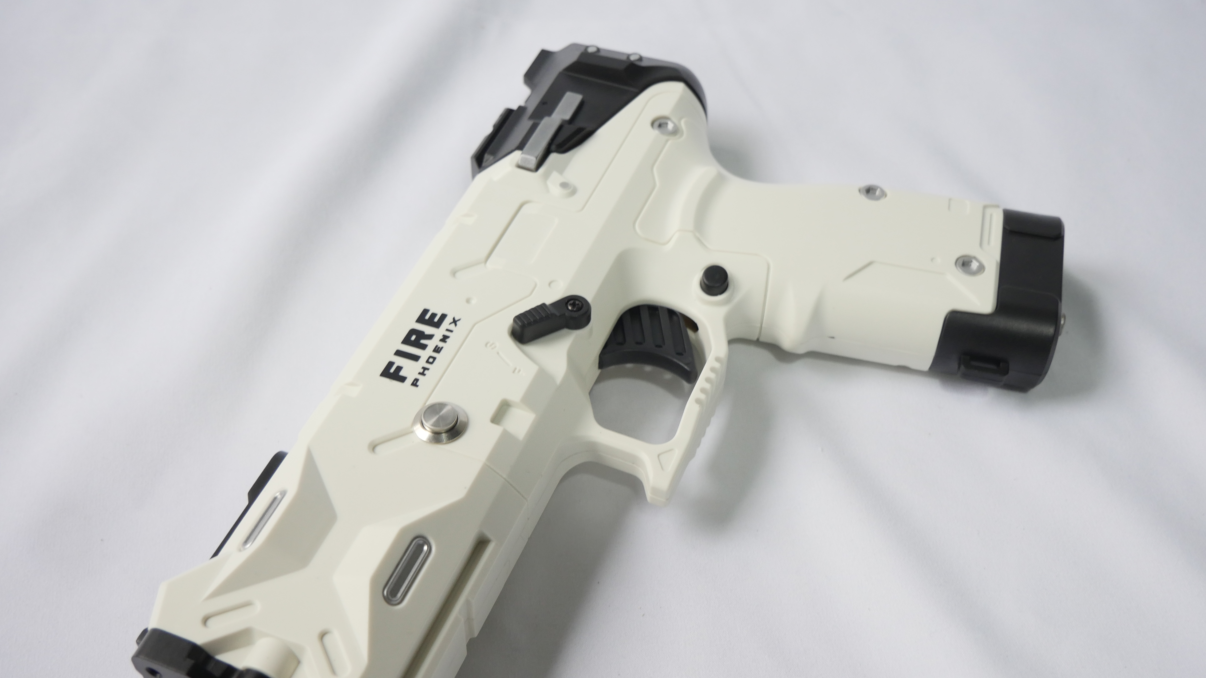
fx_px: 1279
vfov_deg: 29.6
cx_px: 605
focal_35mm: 40
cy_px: 429
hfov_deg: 50.5
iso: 500
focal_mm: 18
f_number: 3.9
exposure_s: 1/40
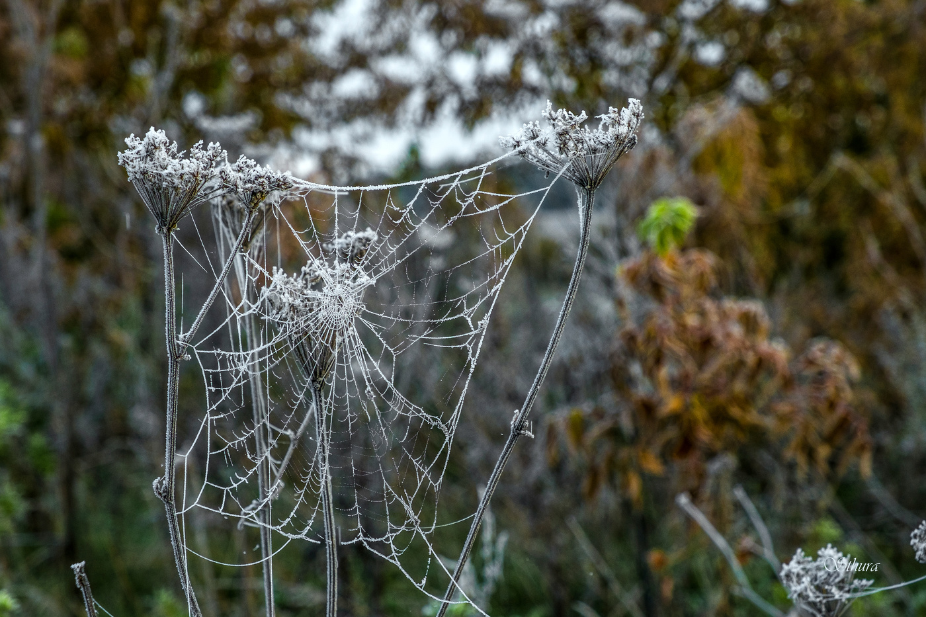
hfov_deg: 24.5
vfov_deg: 16.5
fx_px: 2135
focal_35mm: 83
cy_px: 308
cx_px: 463
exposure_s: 1/60
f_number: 8
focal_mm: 55
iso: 200
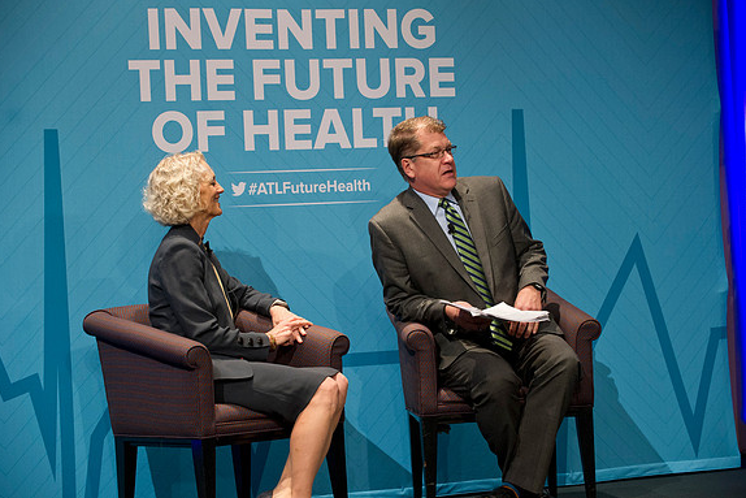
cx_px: 370
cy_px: 248
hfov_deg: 20.6
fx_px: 2052
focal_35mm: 99
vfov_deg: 13.8
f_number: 4
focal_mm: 98
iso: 2500
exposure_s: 1/125
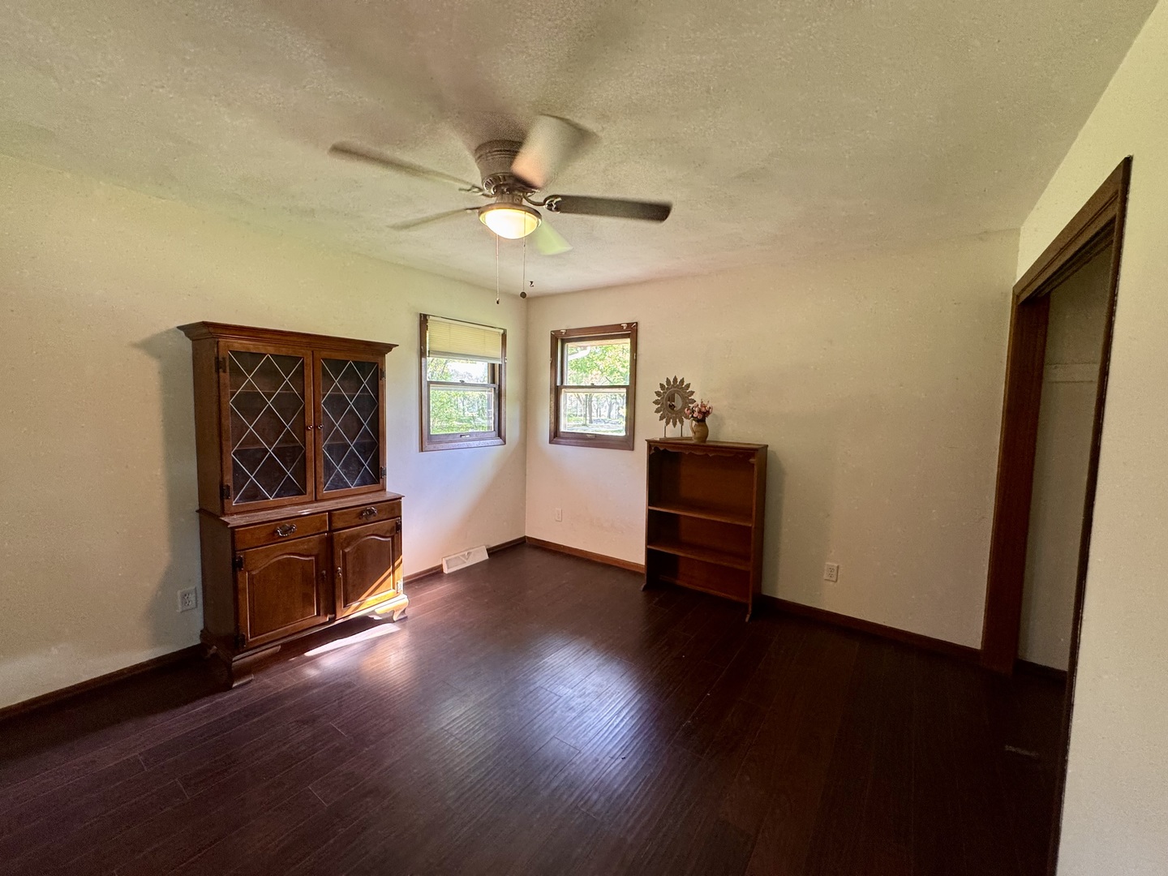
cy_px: 438
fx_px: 472
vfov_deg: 85.7
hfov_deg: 102.1
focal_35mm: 14
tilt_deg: -5.5
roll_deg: -1.4
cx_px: 584
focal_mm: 2.22
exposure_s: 1/60
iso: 200
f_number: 2.2
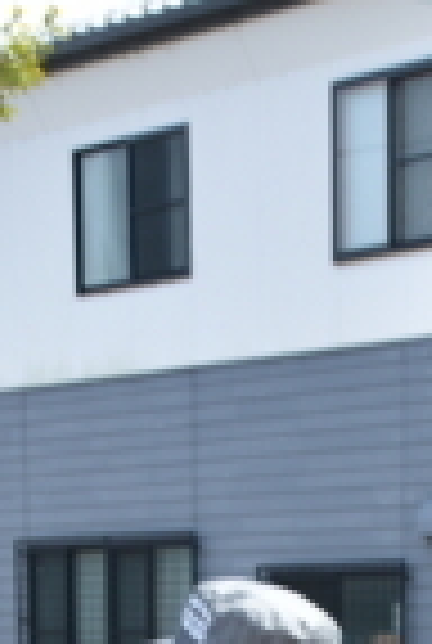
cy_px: 1171
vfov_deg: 13.3
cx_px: 621
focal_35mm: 138
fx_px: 2472
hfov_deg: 9.7
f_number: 6.3
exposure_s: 1/160
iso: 100
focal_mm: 22
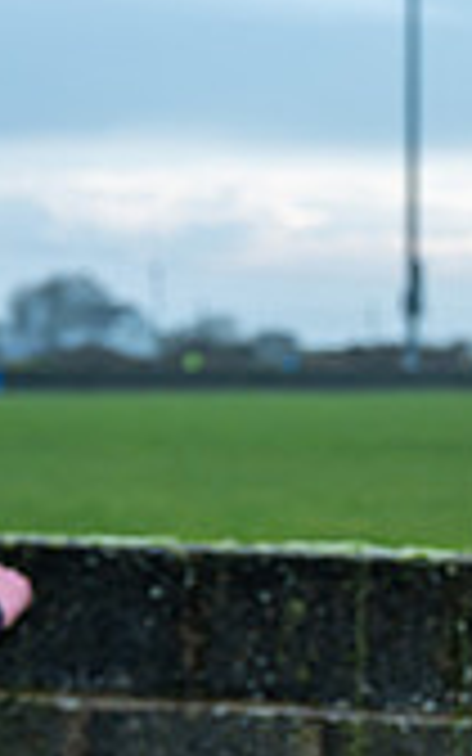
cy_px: 596
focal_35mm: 165
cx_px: 1011
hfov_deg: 7.6
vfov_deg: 12.6
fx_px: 3396
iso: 100
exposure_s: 1/200
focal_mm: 47
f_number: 4
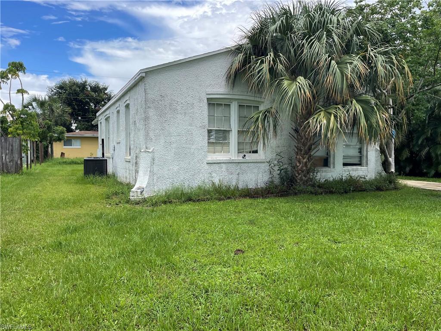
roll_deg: +1.0
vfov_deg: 53.1
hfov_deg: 67.3
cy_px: 166
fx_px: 331
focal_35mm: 26
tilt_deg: -0.6
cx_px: 220
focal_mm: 4.2
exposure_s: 1/917
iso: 32
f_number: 1.6
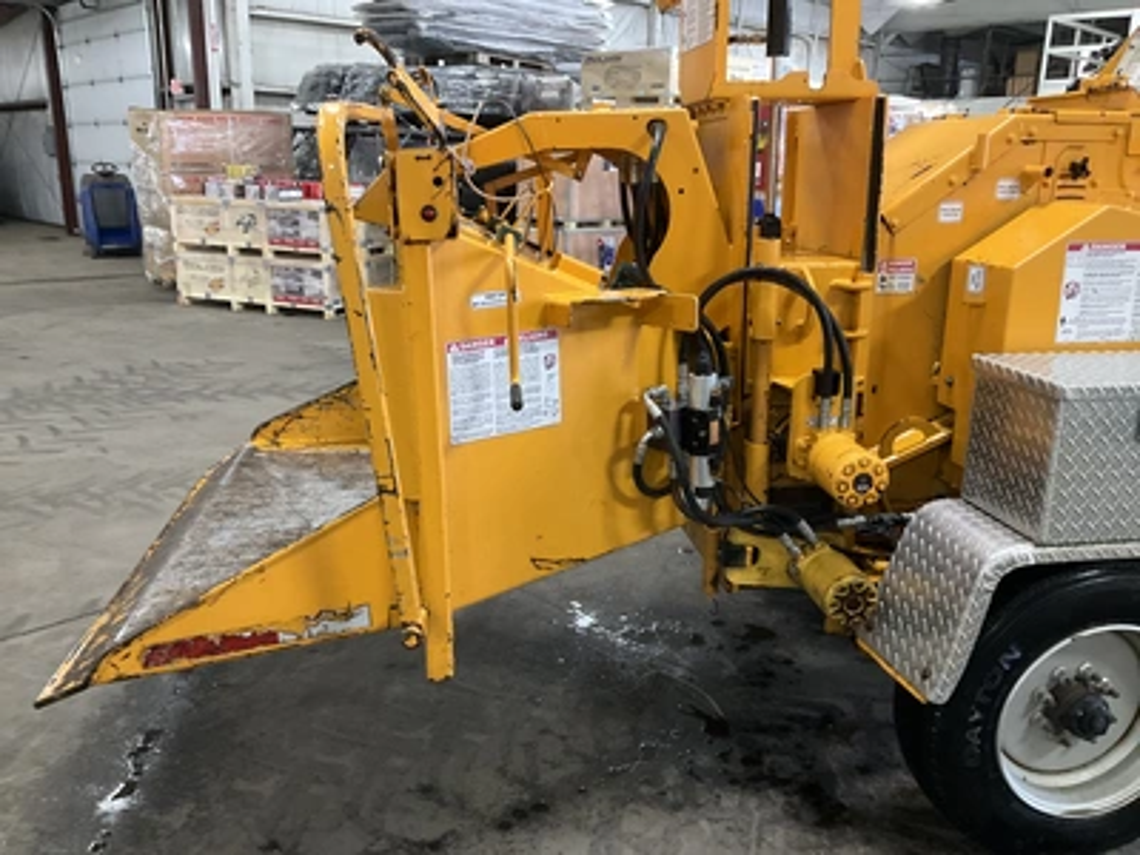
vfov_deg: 48.2
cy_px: 428
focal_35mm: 29
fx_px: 955
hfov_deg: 61.7
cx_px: 570
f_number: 1.8
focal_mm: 3
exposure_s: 1/40
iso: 200
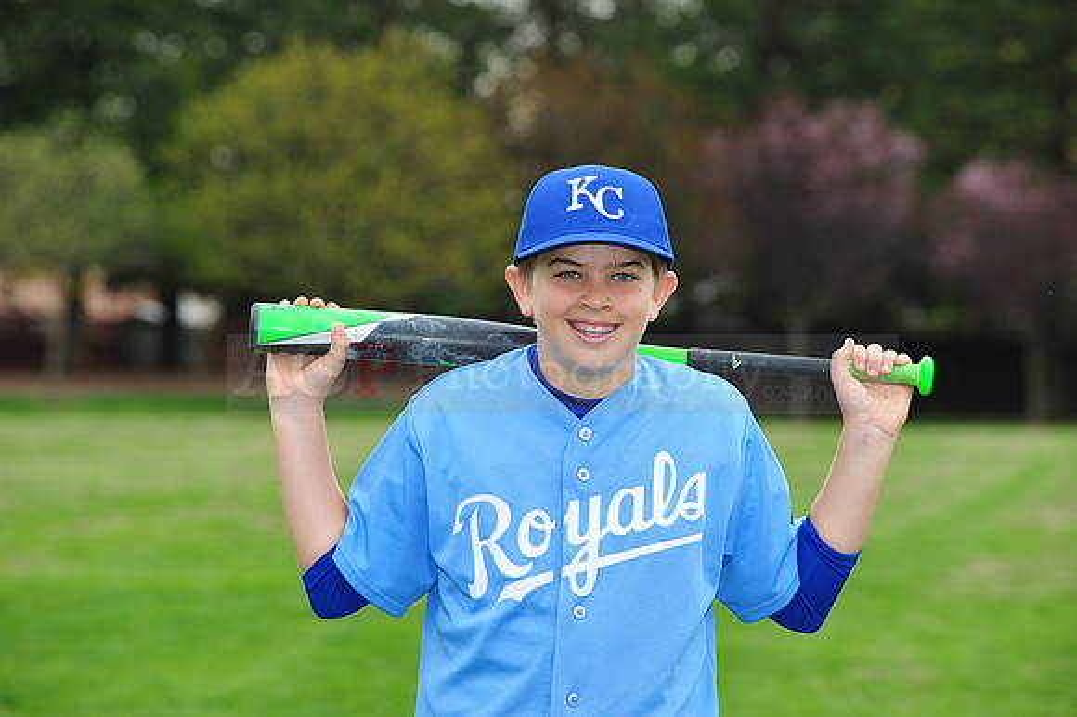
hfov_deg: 12.5
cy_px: 358
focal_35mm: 165
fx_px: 4933
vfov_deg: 8.3
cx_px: 538
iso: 400
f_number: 7.1
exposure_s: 1/250
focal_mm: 165
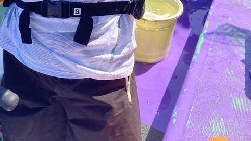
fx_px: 359
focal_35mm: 54
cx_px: 105
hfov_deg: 38.4
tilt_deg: -17.0
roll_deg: -3.9
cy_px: -55
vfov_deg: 19.9
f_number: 1.8
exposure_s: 1/1230
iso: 20
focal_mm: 3.99
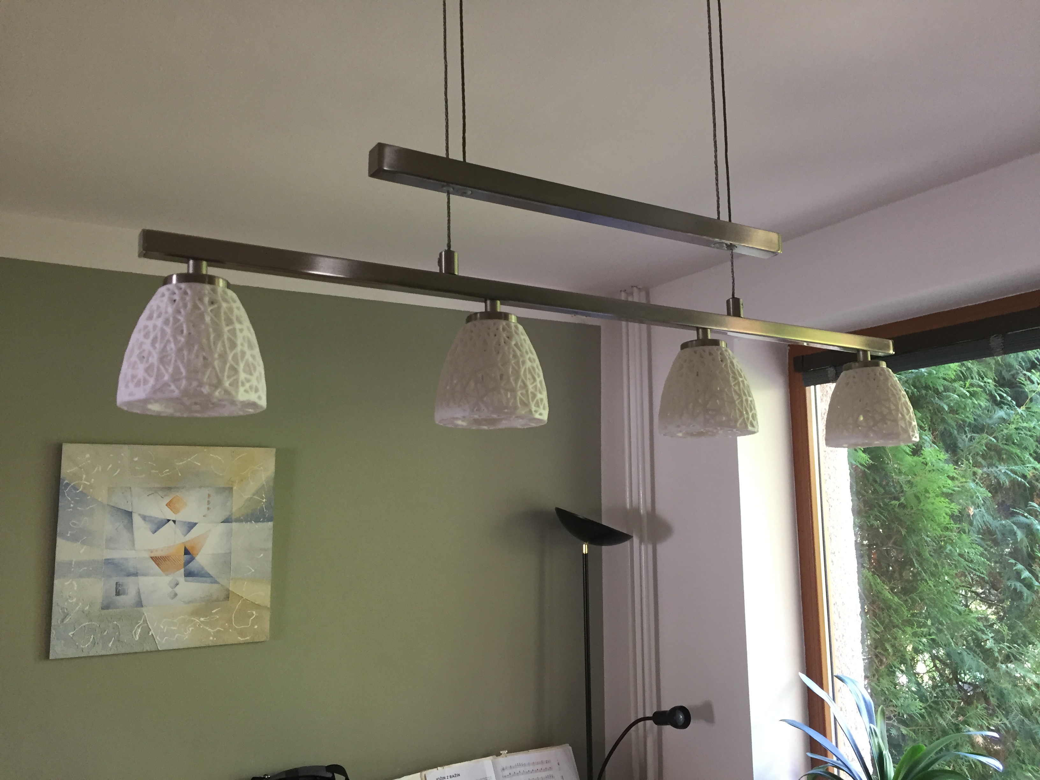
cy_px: 390
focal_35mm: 29
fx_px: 871
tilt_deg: +7.3
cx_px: 520
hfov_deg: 61.7
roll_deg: +0.9
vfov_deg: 48.2
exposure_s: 1/33
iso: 160
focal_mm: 4.15
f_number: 2.2
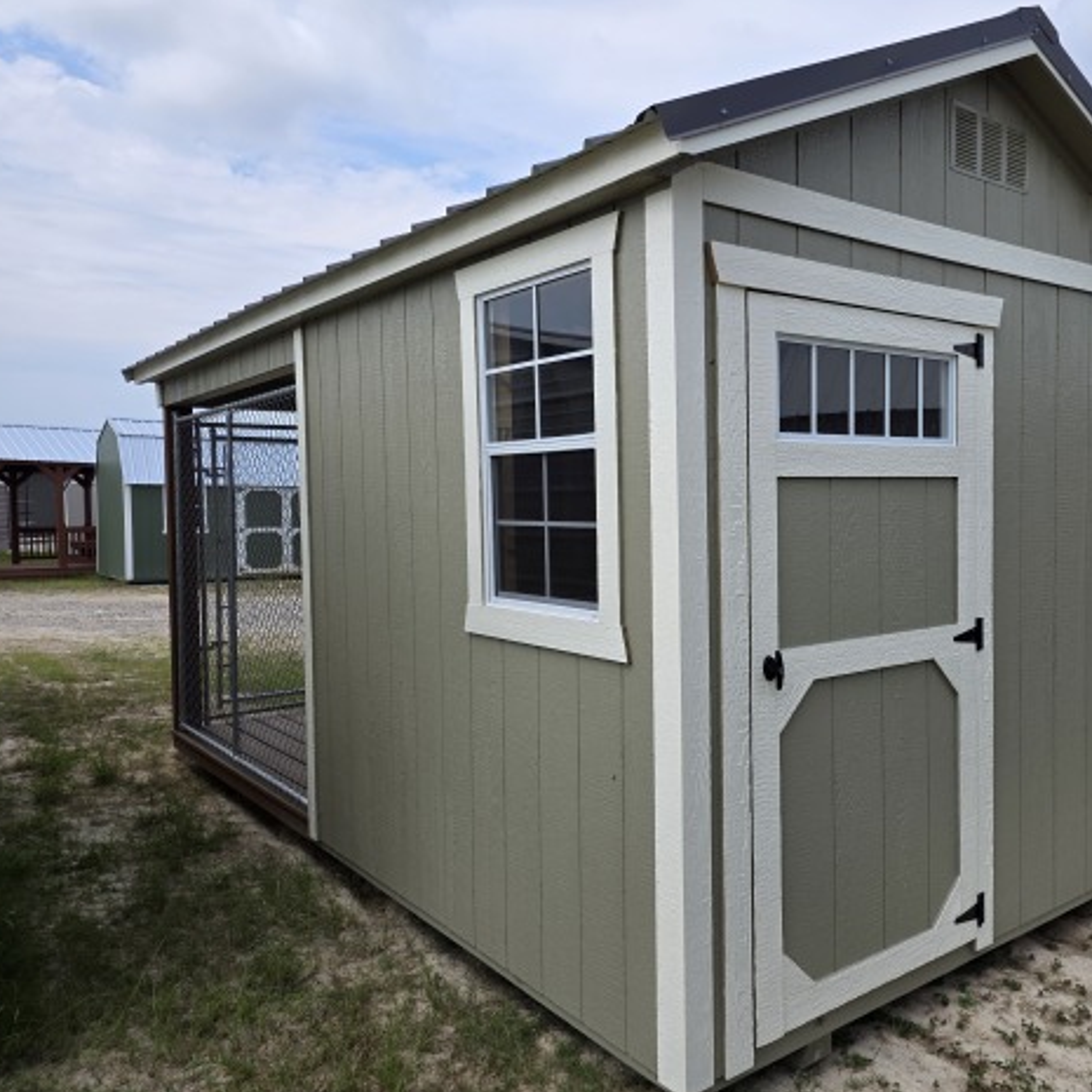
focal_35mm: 28
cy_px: 550
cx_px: 716
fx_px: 999
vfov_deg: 57.3
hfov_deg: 56.2
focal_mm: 6.3
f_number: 1.7
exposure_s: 1/6150
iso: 80
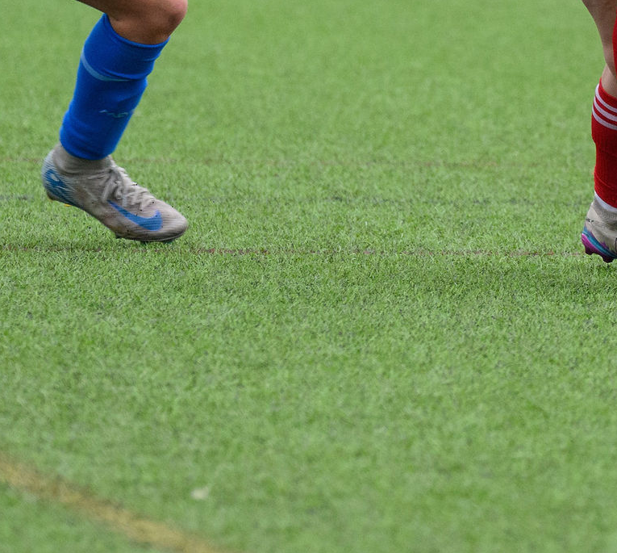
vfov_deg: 1.6
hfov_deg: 1.8
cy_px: -145
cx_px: 745
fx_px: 19313
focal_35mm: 1009
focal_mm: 240
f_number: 5
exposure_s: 1/1250
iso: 1600
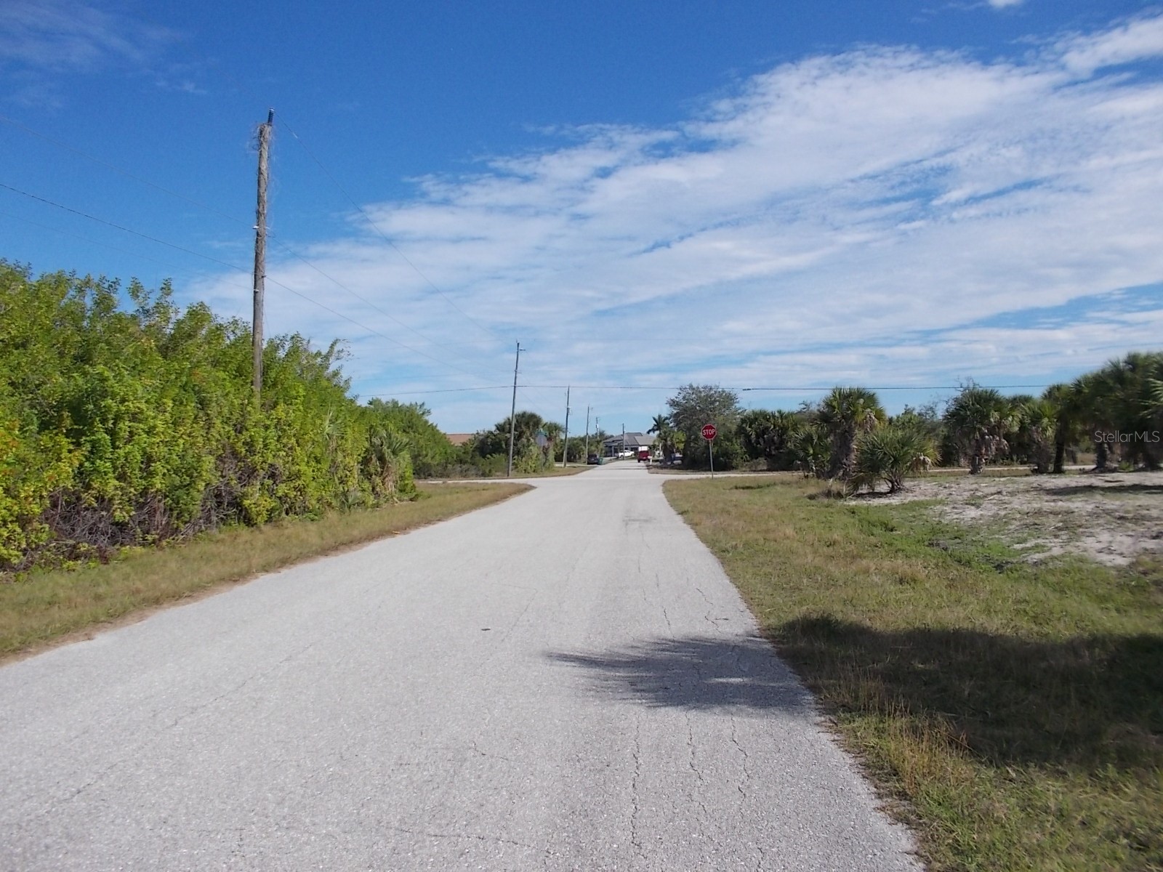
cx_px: 582
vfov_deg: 48.2
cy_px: 436
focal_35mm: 29
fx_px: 974
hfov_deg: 61.7
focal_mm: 4.1
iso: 80
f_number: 3.3
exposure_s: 1/1250
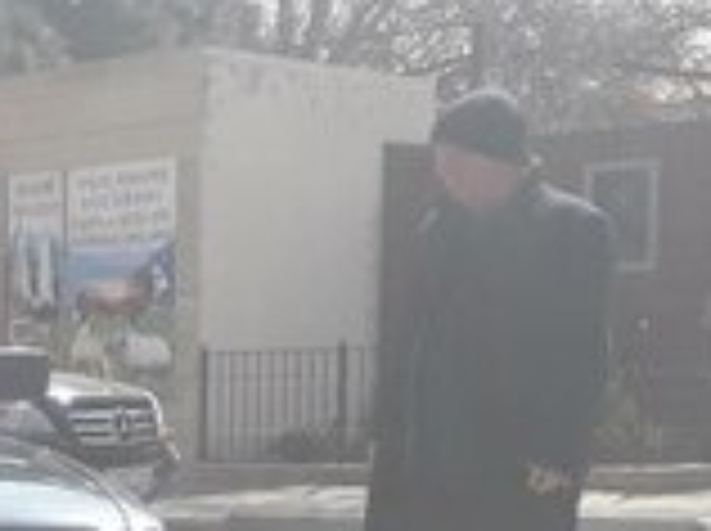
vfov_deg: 12.8
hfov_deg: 15.0
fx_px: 2317
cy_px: 601
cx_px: -590
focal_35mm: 113
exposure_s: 1/1106
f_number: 1.9
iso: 40
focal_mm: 3.6
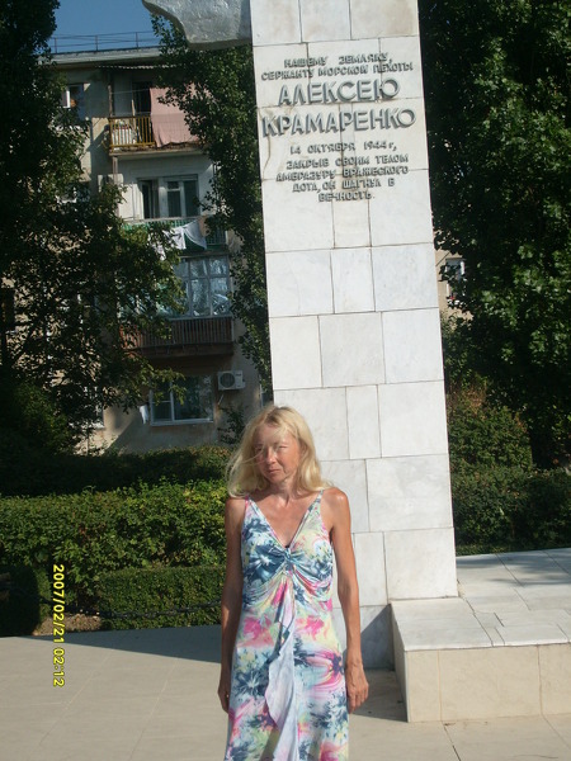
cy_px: 380
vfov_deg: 31.7
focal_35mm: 61
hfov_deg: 24.0
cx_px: 286
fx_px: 1342
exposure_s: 1/350
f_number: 9.1
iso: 80
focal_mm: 10.3
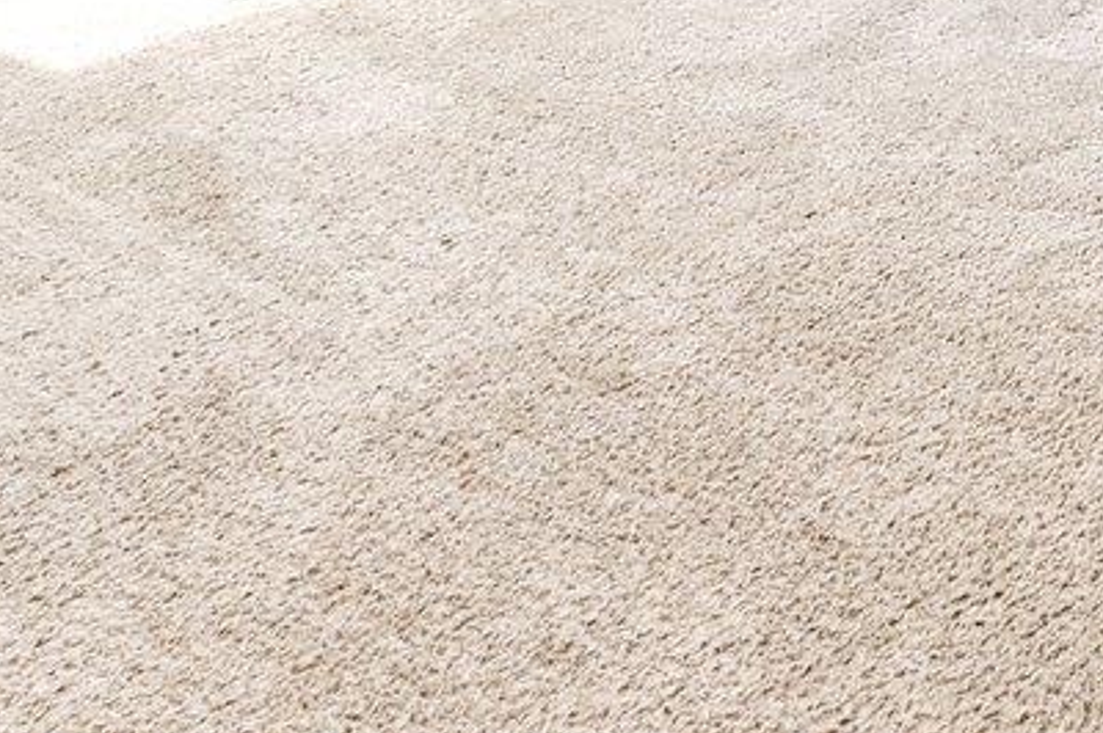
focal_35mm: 82
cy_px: -916
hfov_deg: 21.9
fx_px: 2510
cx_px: 1486
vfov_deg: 13.3
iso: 200
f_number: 9
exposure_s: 1/13
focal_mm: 16
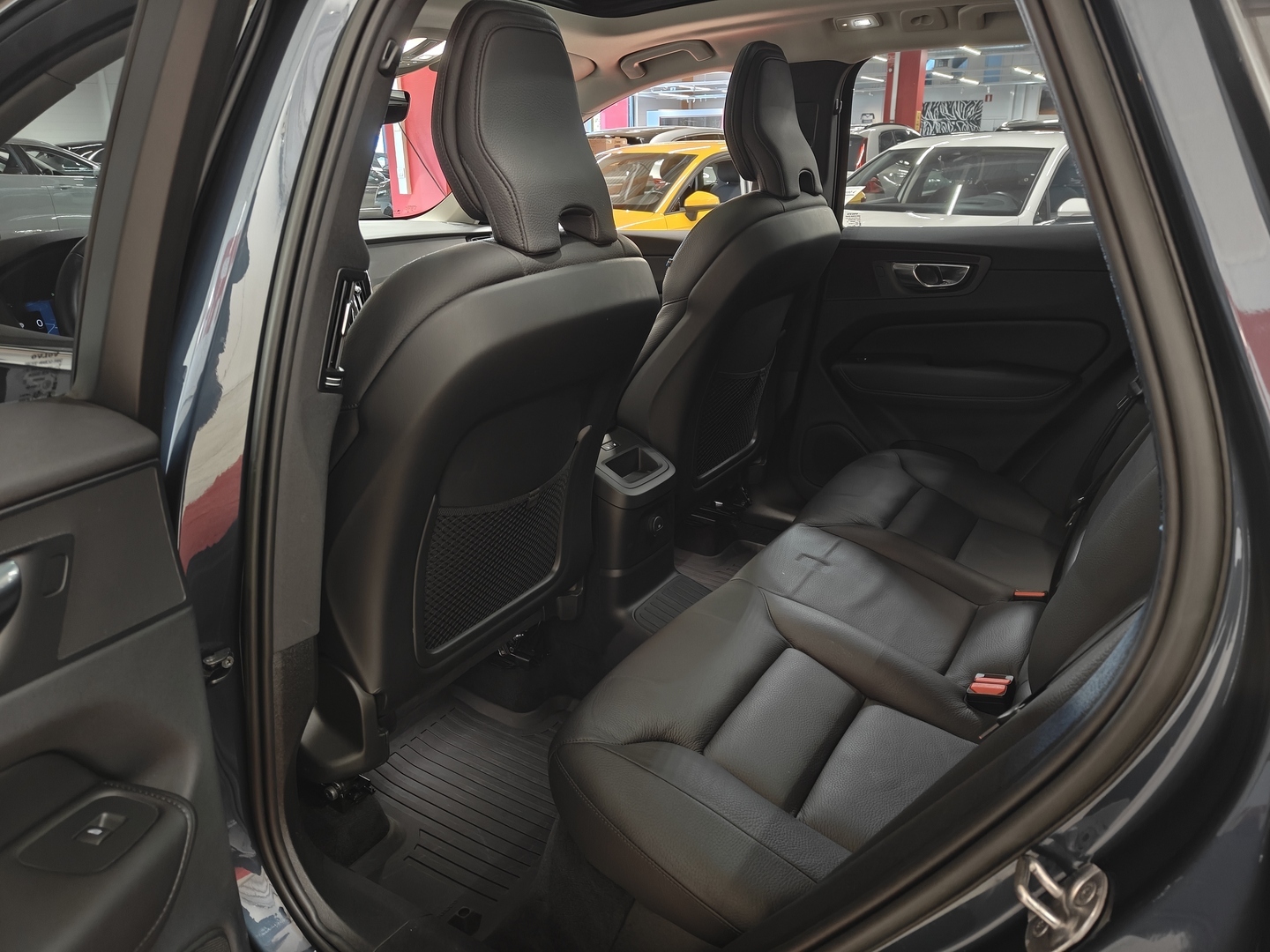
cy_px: 476
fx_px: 881
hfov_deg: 71.6
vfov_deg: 56.8
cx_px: 635
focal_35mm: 24
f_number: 1.8
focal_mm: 5.59
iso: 1000
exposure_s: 1/20
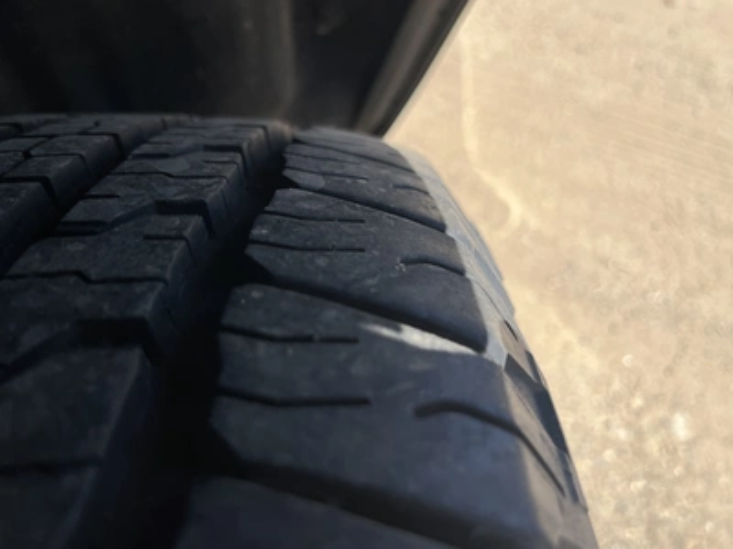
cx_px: 366
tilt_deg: -61.3
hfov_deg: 67.3
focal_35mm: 26
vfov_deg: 53.1
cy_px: 274
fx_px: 551
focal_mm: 5.1
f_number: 1.6
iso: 50
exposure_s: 1/2179
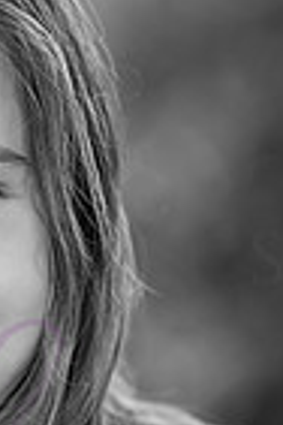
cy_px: 365
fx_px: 5825
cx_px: -114
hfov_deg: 2.8
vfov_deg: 4.2
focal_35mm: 494
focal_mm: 155
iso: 800
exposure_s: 1/500
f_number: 4
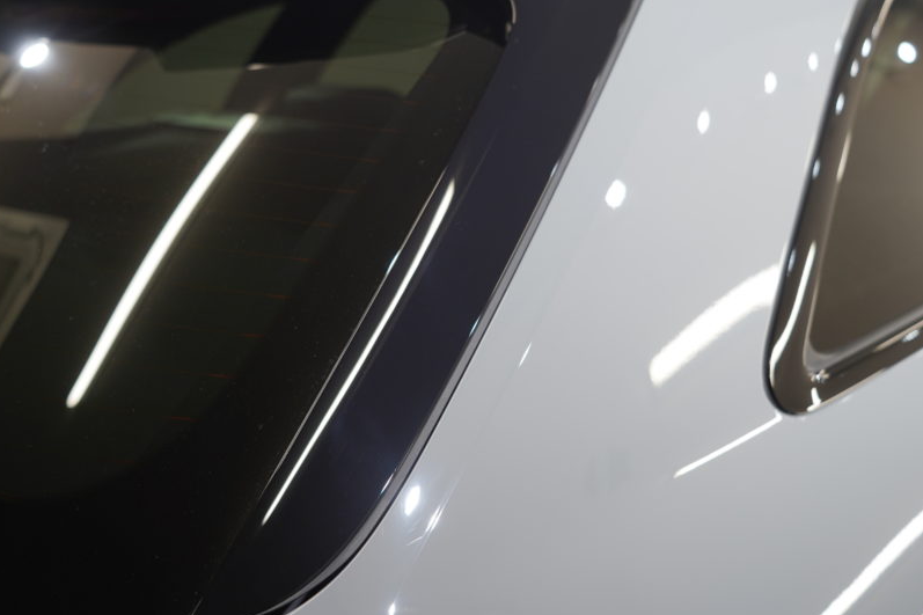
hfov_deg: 53.1
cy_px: 255
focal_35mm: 36
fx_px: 923
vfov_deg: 36.8
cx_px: 468
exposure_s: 1/60
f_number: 4
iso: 250
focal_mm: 28
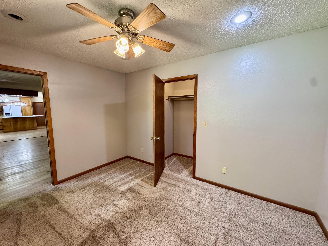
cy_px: 123
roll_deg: +0.8
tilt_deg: -7.4
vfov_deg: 85.7
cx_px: 164
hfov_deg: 102.1
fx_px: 133
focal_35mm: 14
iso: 320
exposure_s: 1/60
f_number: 2.2
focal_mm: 2.22
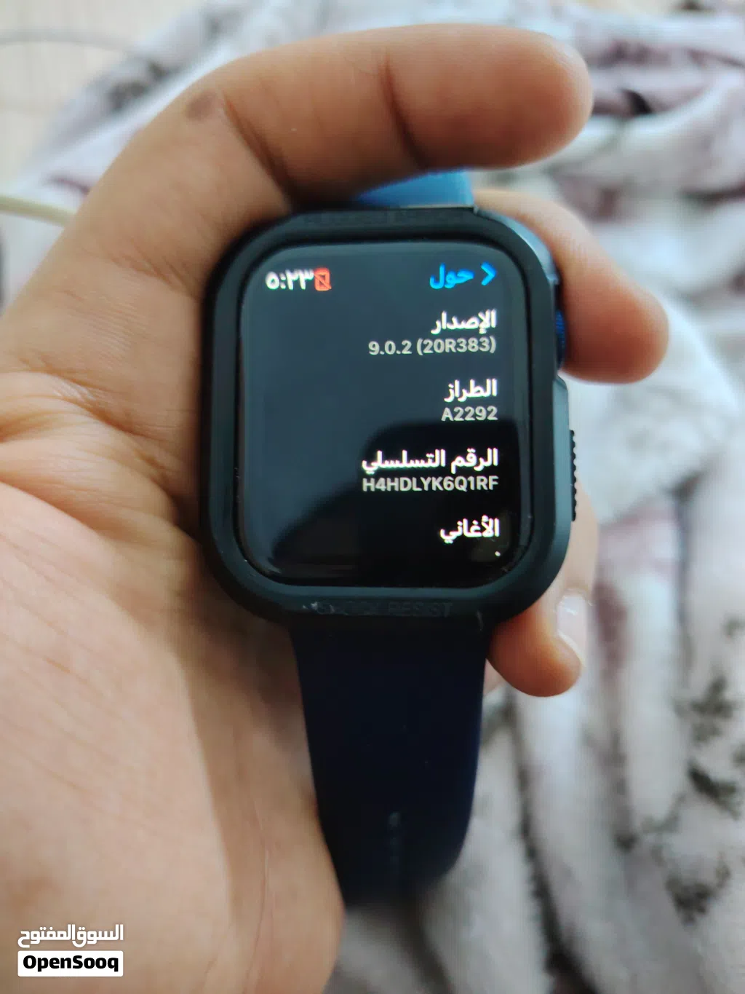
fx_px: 689
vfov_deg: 71.6
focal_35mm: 24
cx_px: 372
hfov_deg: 56.8
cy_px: 497
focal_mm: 5.25
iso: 1119
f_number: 1.75
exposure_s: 1/20
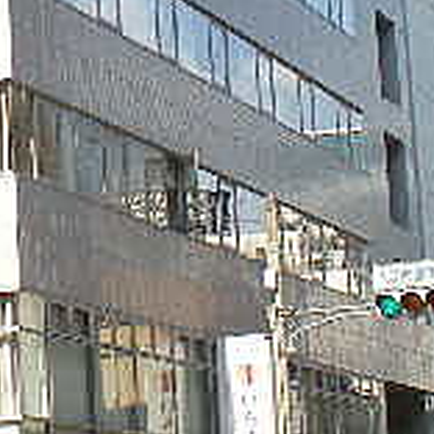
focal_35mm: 138
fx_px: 1957
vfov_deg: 12.6
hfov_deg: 12.5
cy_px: 192
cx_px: -33
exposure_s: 1/303
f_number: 4.6
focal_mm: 6.3
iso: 89
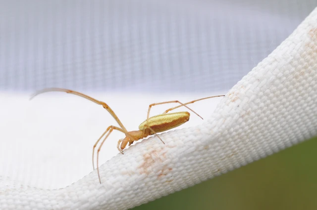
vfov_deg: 8.7
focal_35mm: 158
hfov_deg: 13.1
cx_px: 158
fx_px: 1385
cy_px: 105
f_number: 10
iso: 400
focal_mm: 105
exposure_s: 1/500
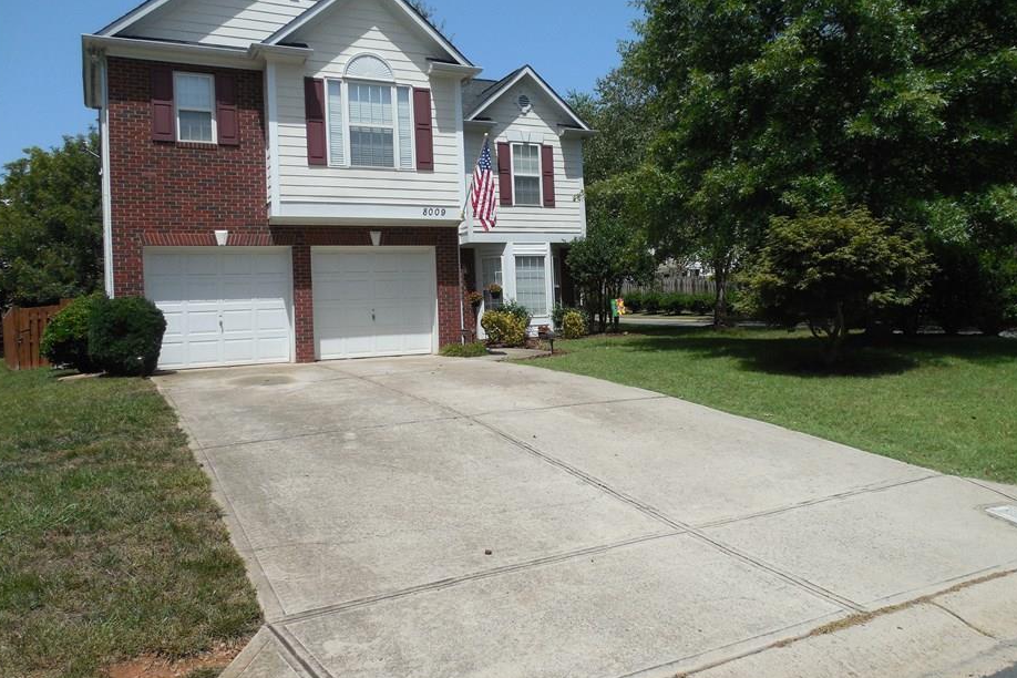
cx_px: 553
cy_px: 299
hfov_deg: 63.6
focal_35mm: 29
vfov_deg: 44.9
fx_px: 819
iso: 125
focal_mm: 4.5
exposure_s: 1/500
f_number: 6.6
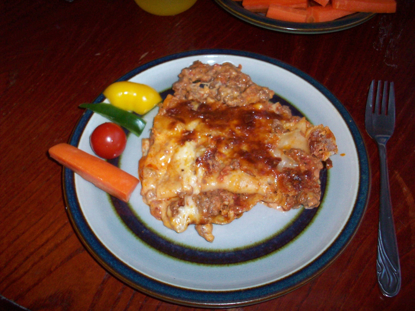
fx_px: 444
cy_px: 156
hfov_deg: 50.1
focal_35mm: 37
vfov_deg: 38.7
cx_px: 208
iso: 160
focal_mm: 6.2
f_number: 2.8
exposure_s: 1/64
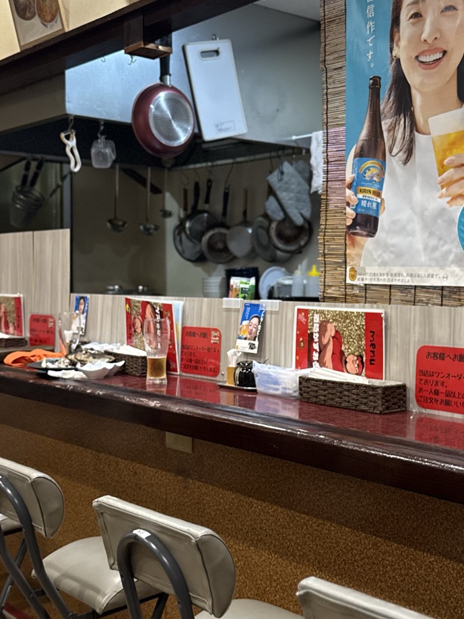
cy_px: 277
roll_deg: -0.5
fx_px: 840
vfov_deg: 40.4
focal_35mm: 47
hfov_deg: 30.7
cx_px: 299
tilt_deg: -0.3
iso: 320
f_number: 1.78
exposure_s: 1/60
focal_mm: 6.76
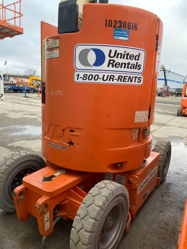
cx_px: 94
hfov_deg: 53.1
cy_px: 124
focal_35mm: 26
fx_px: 187
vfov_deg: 67.3
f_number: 1.8
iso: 64
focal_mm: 4.25
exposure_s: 1/121
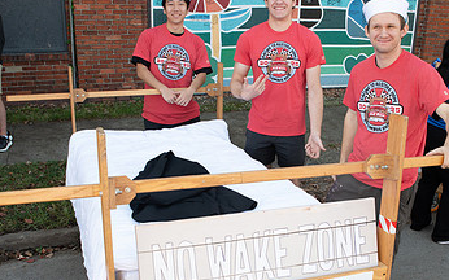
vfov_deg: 30.9
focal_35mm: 41
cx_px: 236
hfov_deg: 48.2
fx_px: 502
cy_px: 194
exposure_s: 1/125
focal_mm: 24
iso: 400
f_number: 6.3
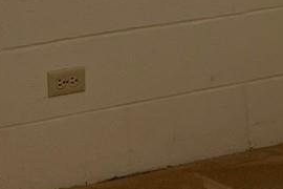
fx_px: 1258
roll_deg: +1.7
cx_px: 77
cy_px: -215
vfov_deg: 8.1
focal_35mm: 160
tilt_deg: -3.1
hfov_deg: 12.8
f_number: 1.6
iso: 32
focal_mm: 4.2
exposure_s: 1/256
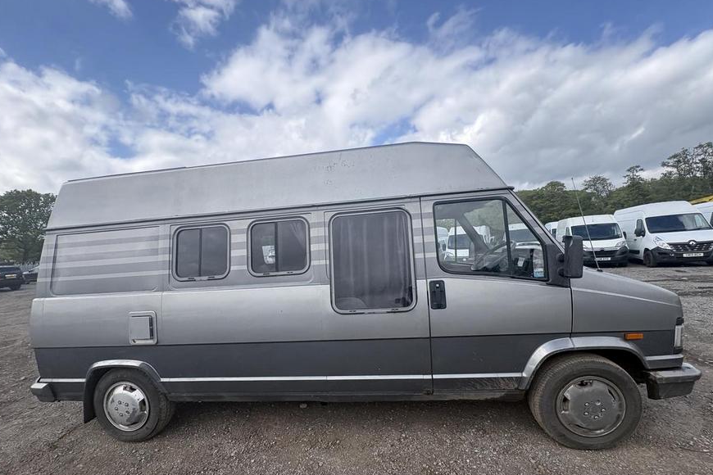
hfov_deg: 100.4
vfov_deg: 77.0
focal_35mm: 15
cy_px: 265
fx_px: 297
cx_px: 355
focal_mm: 2.22
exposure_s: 1/1217
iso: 40
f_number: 2.2
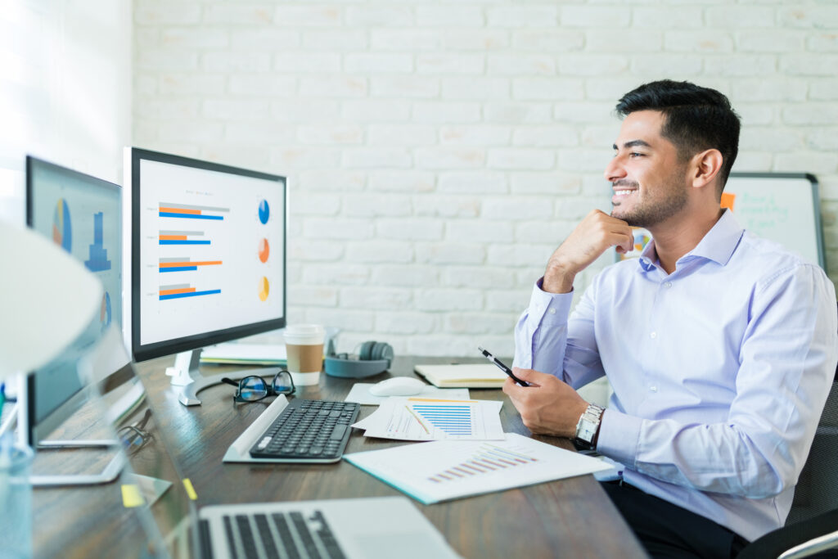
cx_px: 419
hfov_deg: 54.4
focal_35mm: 35
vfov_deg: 37.9
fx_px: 815
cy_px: 280
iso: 800
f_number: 1.8
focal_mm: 35
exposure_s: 1/100
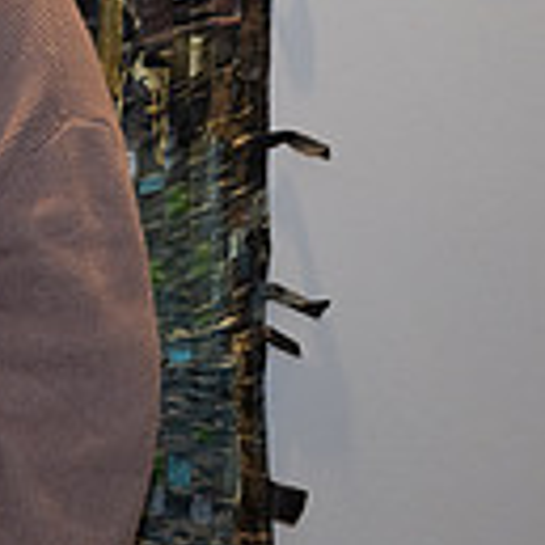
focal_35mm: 184
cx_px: -562
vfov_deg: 9.5
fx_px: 3277
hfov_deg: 8.9
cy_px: 53
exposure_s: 1/125
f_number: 5
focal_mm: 42
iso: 1000
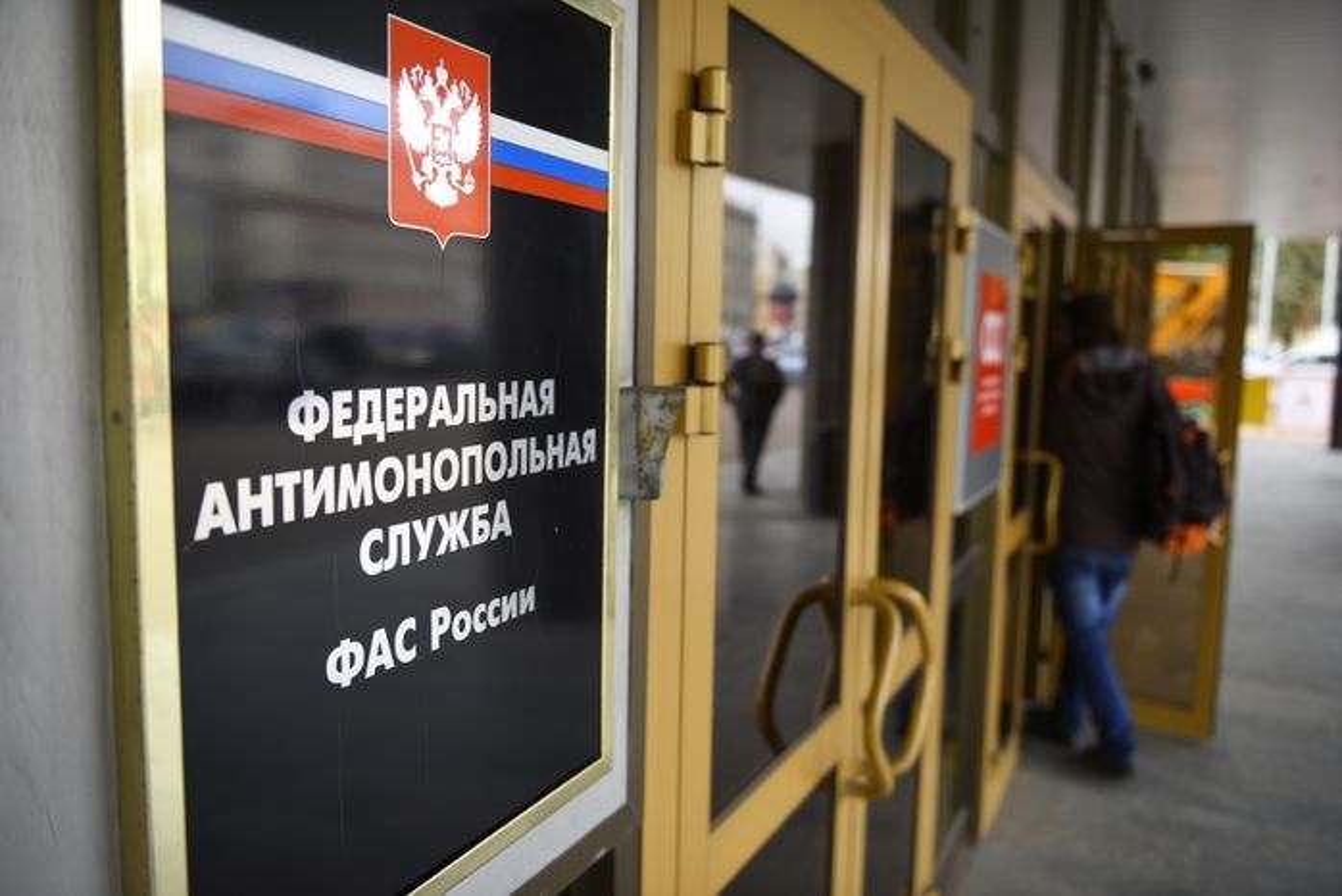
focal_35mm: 29
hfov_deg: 63.6
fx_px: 1081
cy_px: 448
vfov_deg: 45.0
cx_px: 671
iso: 500
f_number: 2.8
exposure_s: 1/320
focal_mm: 29
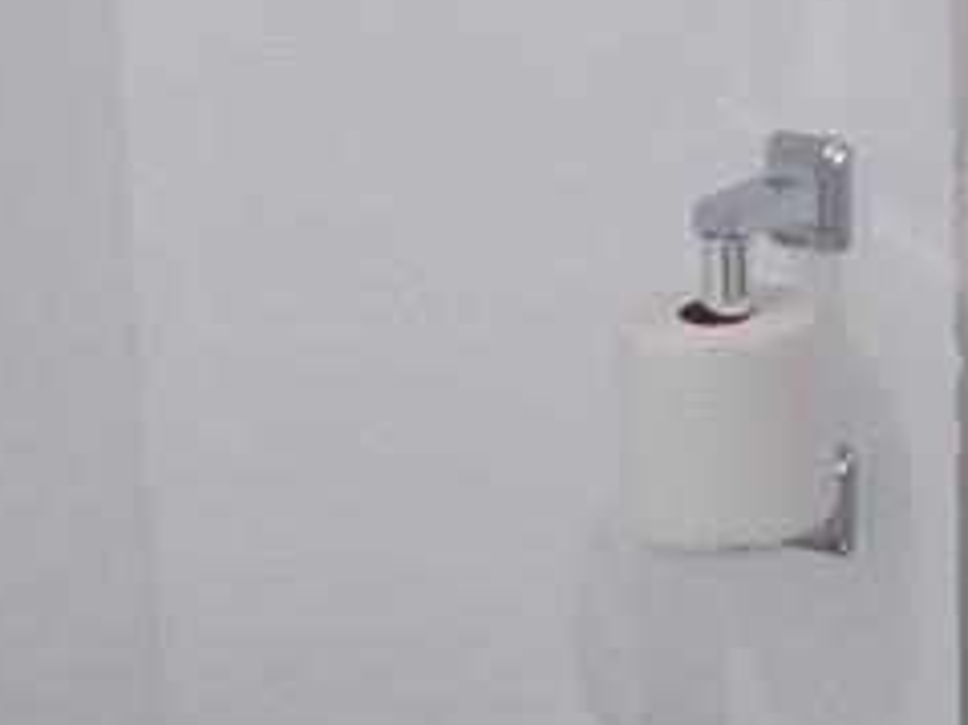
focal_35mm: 134
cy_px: 324
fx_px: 3745
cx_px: 1203
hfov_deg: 14.2
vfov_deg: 11.1
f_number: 2.8
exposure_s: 1/40
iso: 100
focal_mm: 3.58
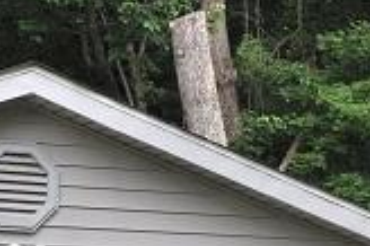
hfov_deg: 8.1
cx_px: 162
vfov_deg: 5.3
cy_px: 448
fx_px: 2623
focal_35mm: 255
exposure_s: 1/100
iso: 200
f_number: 9
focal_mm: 35
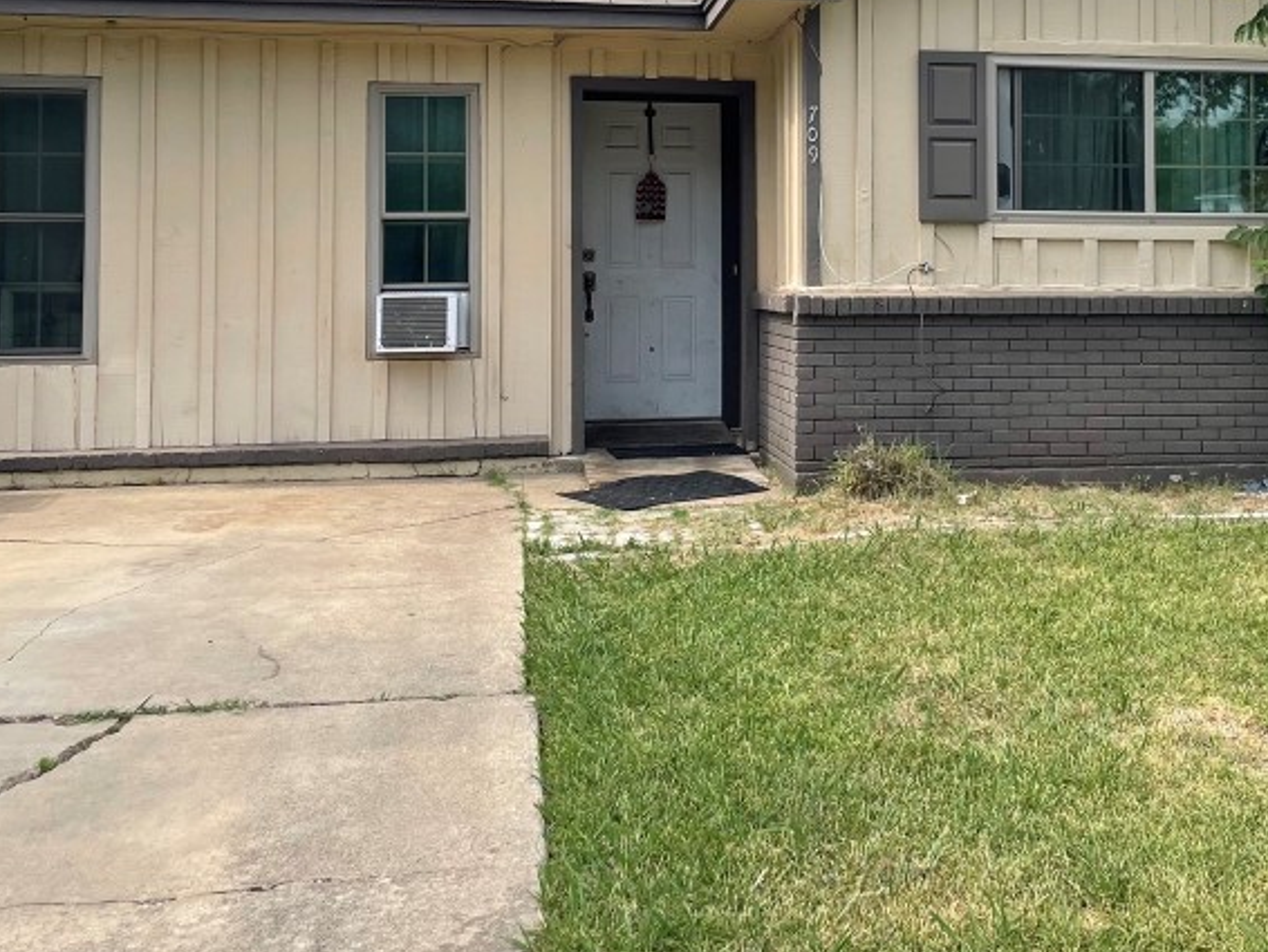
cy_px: 224
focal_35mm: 47
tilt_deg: +2.5
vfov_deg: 30.3
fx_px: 1722
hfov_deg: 39.9
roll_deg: -0.2
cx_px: 851
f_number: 1.6
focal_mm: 4.2
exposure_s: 1/2564
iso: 32
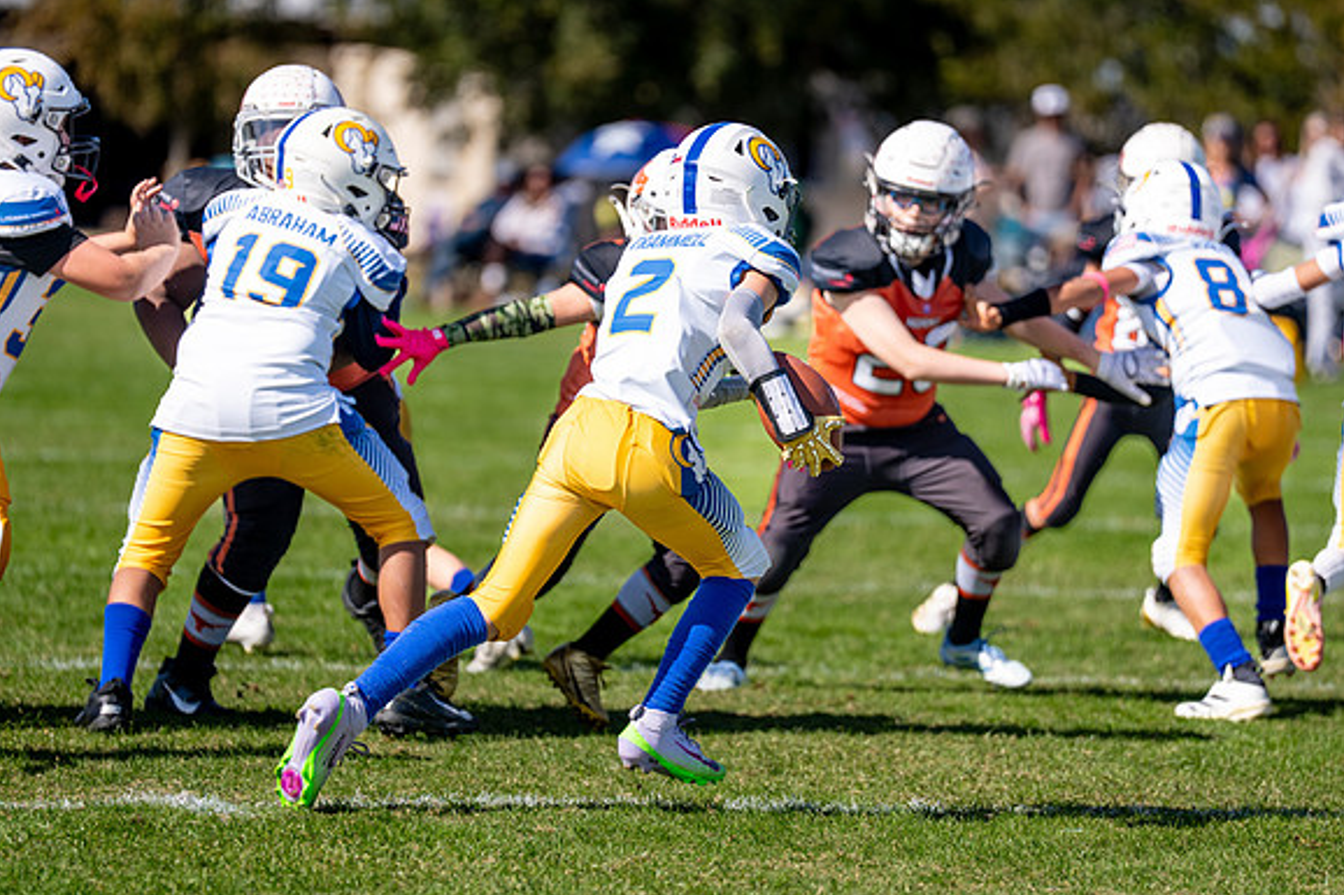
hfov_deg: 7.4
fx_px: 10375
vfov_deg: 4.9
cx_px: 699
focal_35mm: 278
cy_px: 400
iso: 125
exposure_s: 1/2500
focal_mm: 200
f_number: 2.8
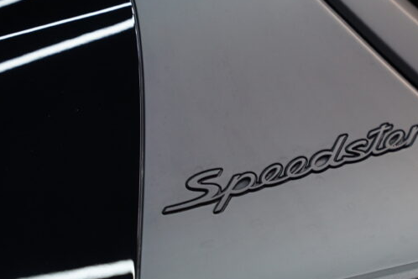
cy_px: 157
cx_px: 319
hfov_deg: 18.8
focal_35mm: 108
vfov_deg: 12.7
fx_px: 1254
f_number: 2.8
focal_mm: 70
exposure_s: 1/80
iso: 1000
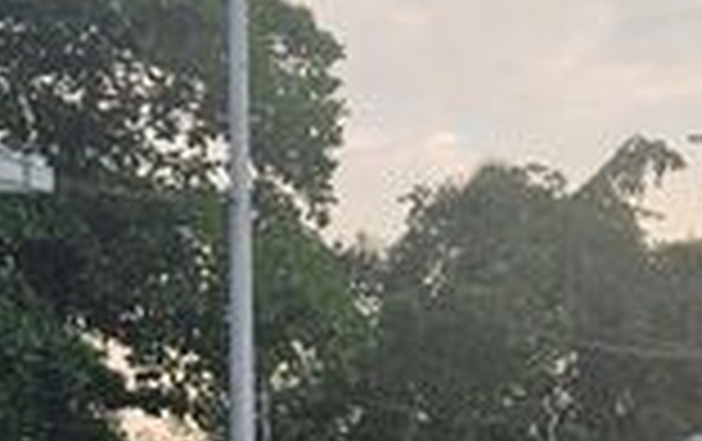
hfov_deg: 19.9
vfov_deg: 12.1
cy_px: 644
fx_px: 1993
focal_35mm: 104
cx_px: 515
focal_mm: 5.4
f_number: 1.8
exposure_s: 1/373
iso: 50
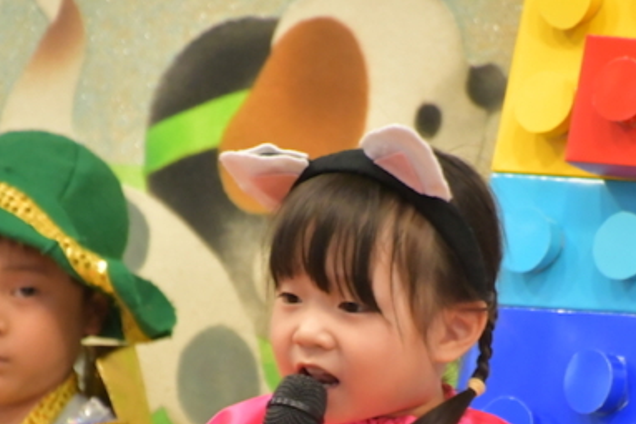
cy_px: 404
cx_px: 349
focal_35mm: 903
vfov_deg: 1.5
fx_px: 15945
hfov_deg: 2.3
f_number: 6.3
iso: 6400
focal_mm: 300
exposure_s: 1/320
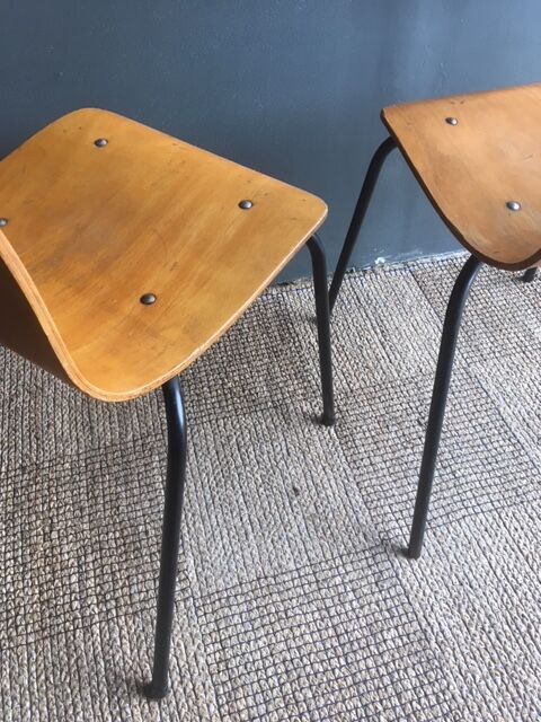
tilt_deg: -49.6
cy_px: 361
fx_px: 604
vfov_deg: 61.7
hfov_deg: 48.2
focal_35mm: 29
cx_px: 270
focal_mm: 4.15
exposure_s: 1/33
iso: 40
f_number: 2.2
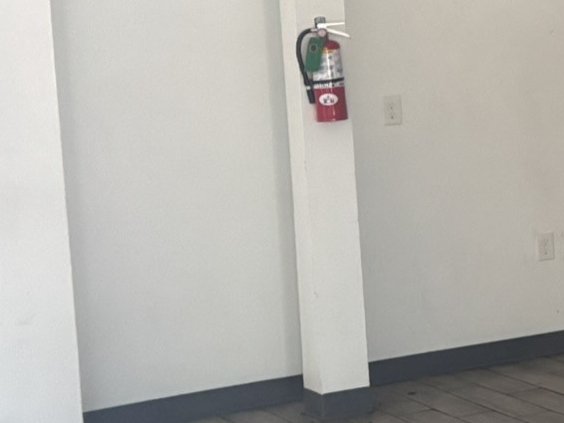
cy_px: 141
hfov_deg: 17.3
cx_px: 995
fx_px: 1532
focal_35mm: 94
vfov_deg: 15.7
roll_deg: +0.9
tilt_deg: -5.4
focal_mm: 5.96
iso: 640
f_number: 1.6
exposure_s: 1/40
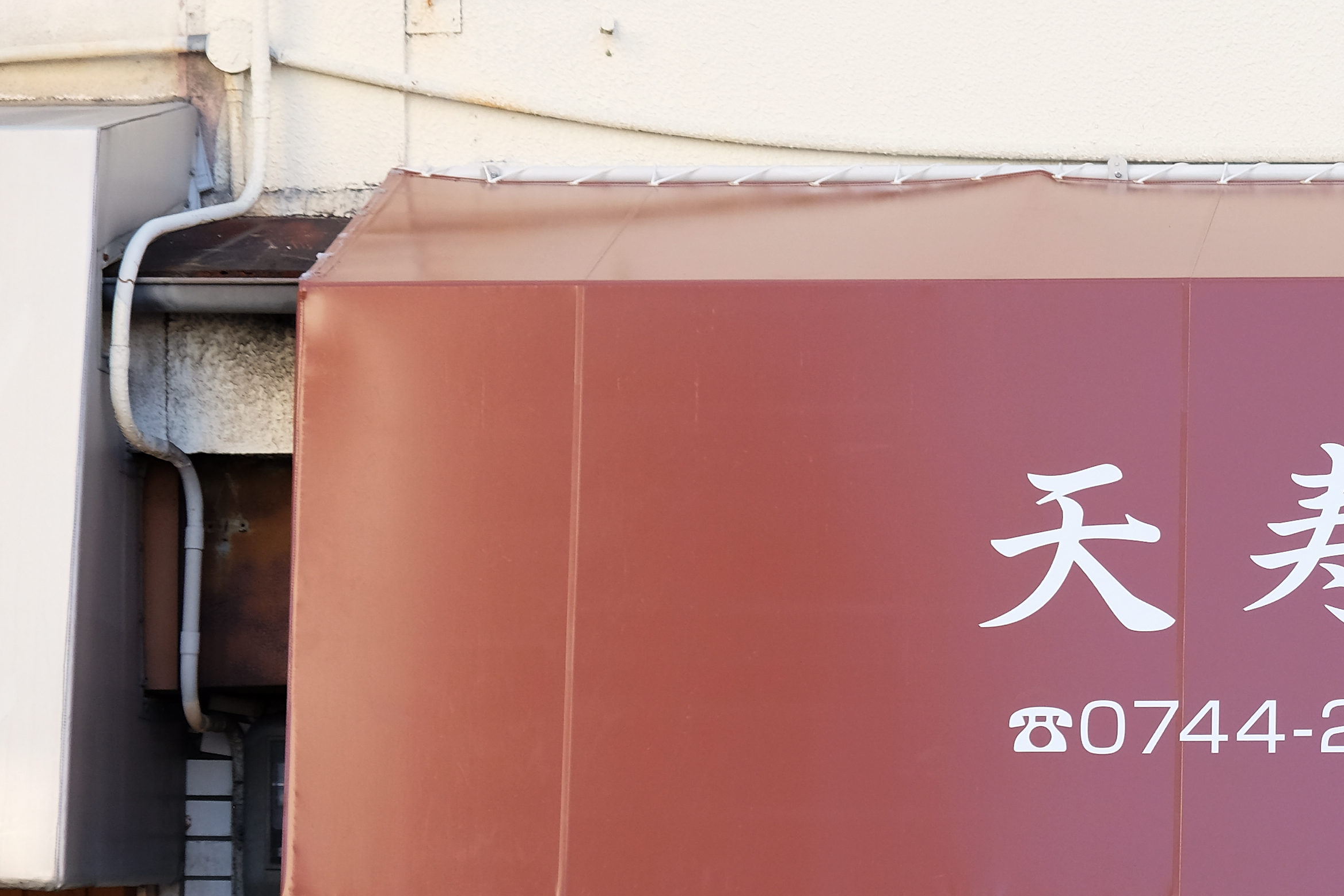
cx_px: 1399
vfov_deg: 7.9
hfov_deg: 11.7
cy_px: 716
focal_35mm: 174
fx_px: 6496
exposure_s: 1/180
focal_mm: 55
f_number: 5.6
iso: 400
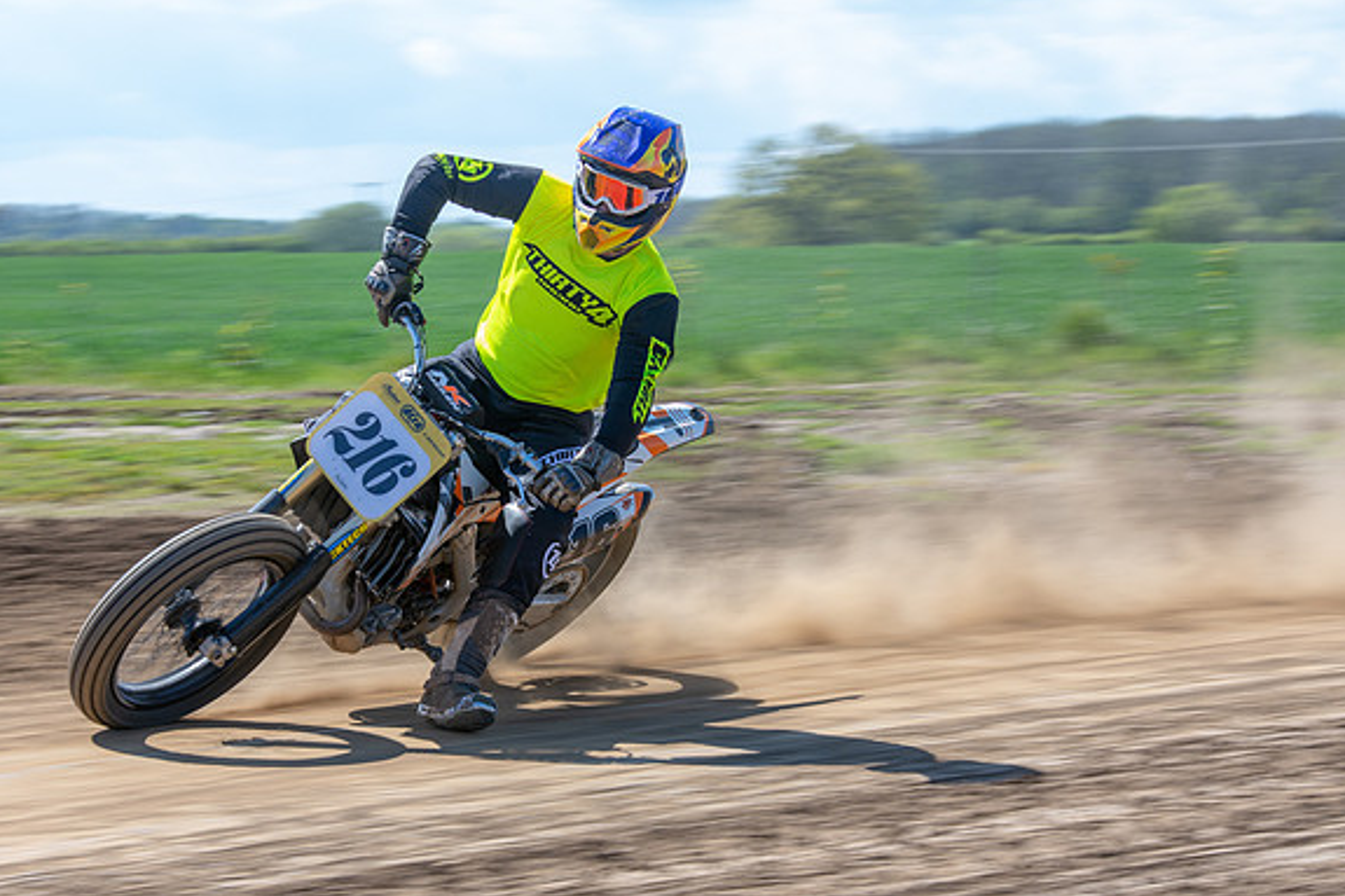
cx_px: 563
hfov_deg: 13.6
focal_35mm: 151
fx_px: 5640
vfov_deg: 9.1
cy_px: 511
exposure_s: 1/160
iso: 200
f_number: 8
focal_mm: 86
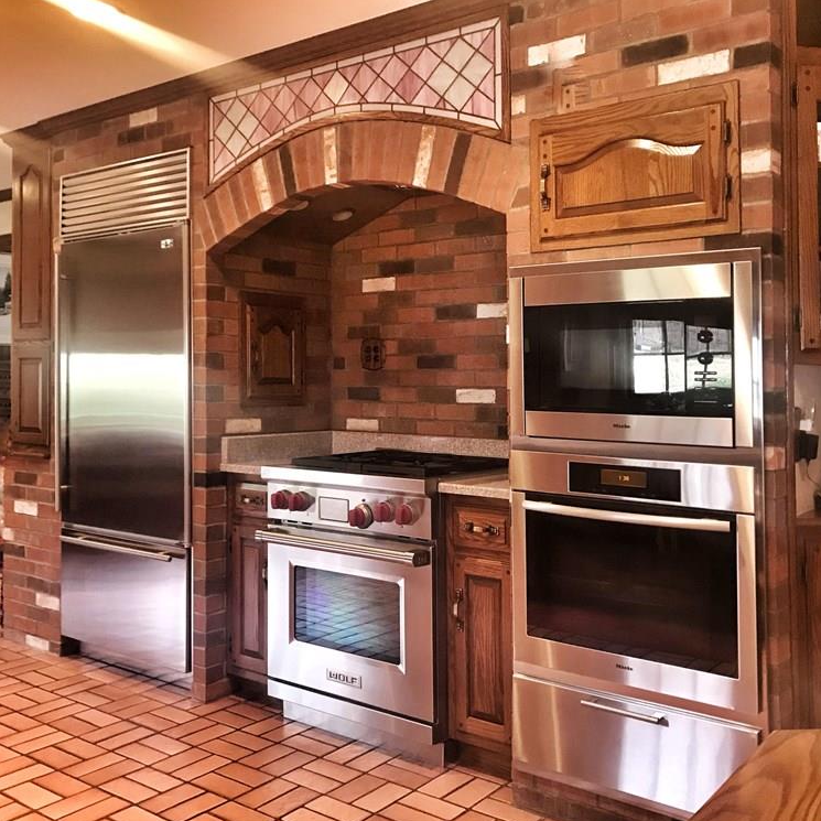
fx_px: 912
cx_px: 350
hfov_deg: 48.3
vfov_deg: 48.4
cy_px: 403
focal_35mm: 34
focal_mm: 3.99
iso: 64
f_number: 1.8
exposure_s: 1/15
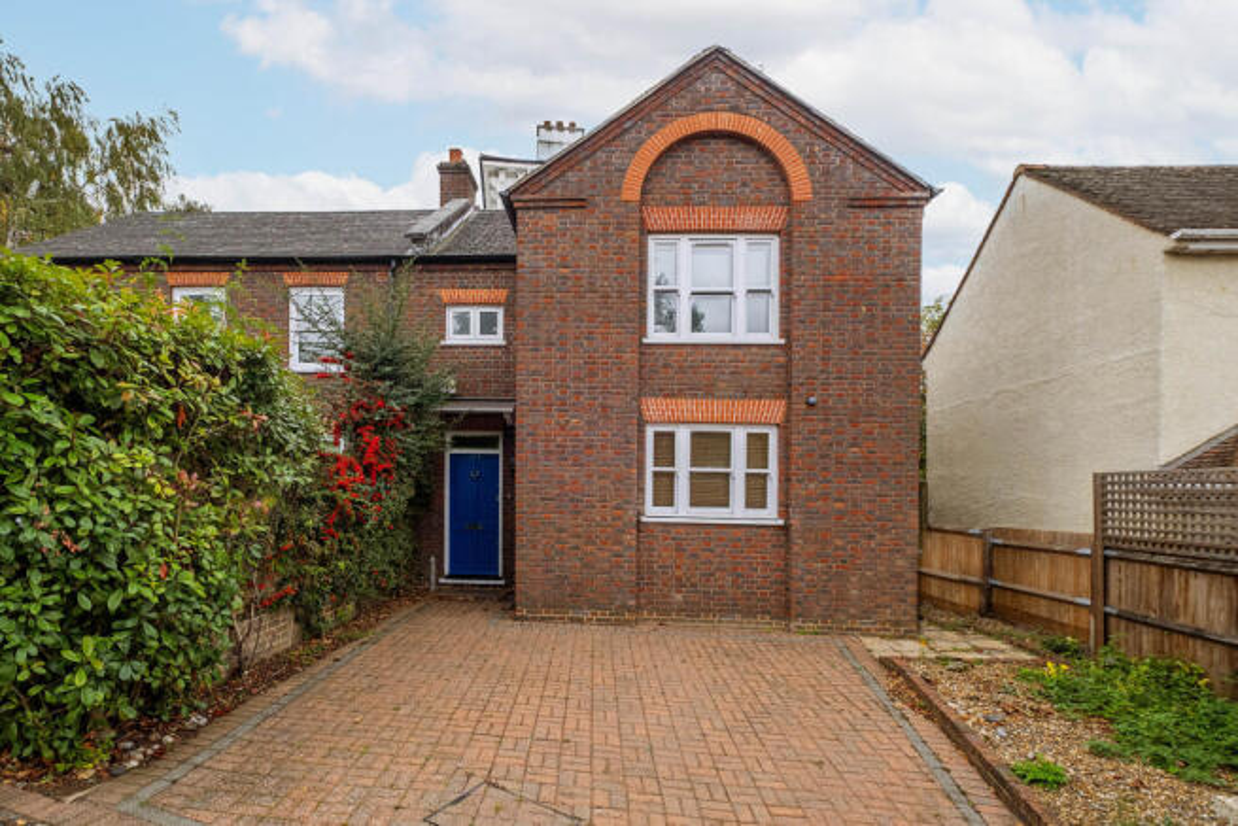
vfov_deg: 77.4
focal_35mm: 15
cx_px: 619
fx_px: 516
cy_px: 413
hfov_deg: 100.4
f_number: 5.6
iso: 320
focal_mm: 10
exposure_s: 1/160
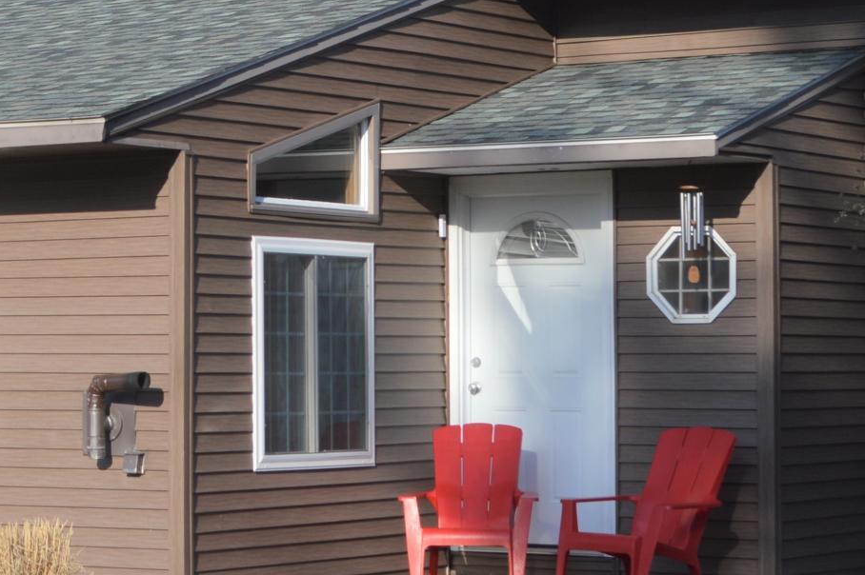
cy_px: 109
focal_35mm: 119
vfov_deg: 11.5
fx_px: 2857
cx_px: 38
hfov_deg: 16.9
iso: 100
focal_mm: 24
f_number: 7.1
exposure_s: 1/200
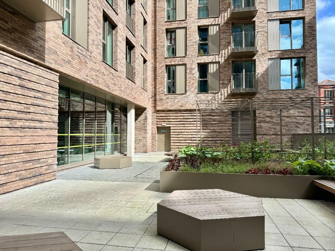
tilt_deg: +2.5
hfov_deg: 71.6
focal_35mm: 24
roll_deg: +0.1
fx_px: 232
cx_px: 168
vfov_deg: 56.8
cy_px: 126
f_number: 1.78
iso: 80
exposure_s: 1/2415
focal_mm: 6.76
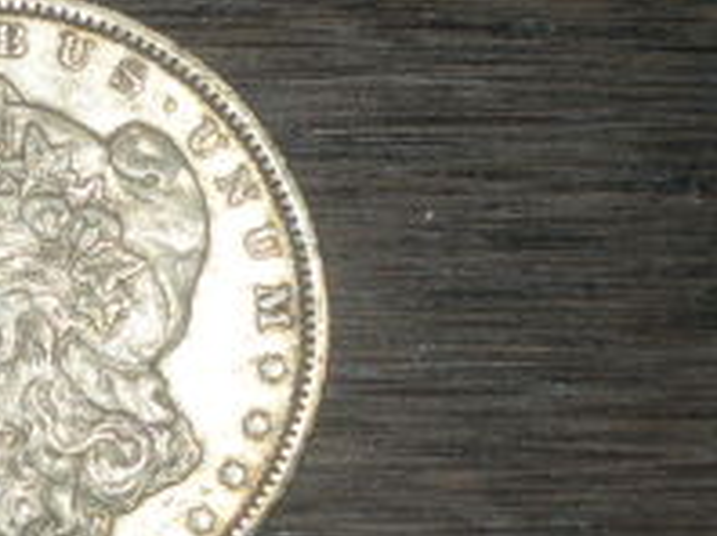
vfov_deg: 6.0
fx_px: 5089
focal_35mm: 246
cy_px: 406
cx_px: 14
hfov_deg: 8.0
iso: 64
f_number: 4.8
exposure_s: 1/125
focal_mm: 14.2
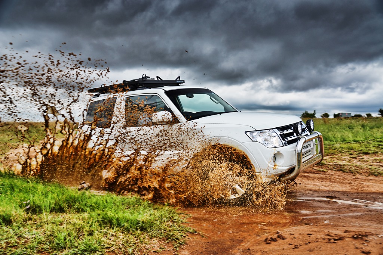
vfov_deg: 41.1
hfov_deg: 58.7
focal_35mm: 32
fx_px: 340
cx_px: 192
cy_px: 128
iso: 320
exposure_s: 1/500
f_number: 5
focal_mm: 32
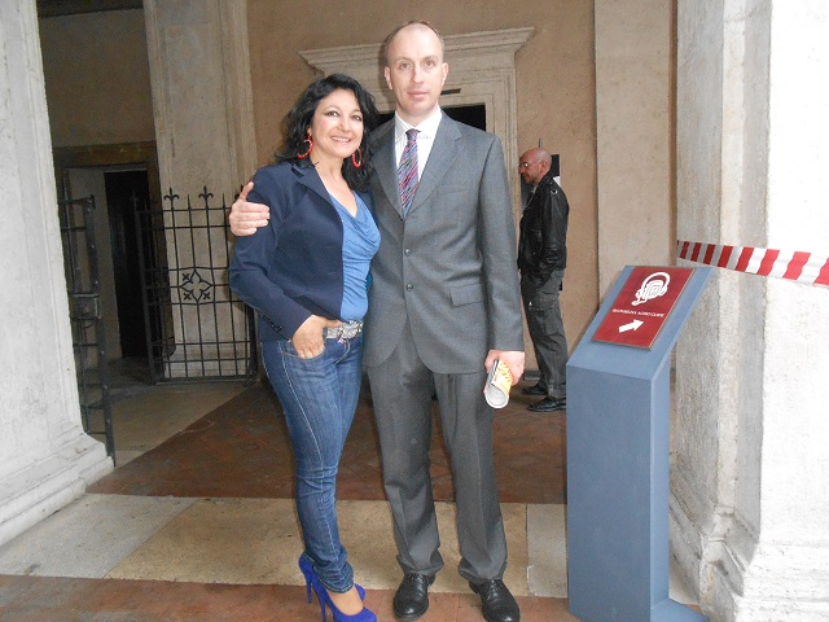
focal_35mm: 26
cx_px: 414
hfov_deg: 67.3
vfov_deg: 53.1
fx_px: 623
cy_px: 311
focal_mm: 4.6
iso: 500
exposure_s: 1/25
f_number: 3.5
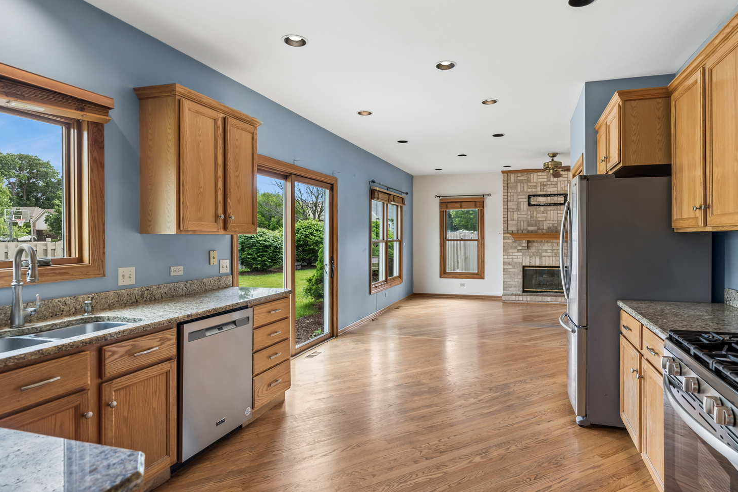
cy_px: 229
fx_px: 390
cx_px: 411
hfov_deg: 86.5
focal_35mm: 19
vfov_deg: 64.5
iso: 200
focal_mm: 17
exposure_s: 1/25
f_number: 8
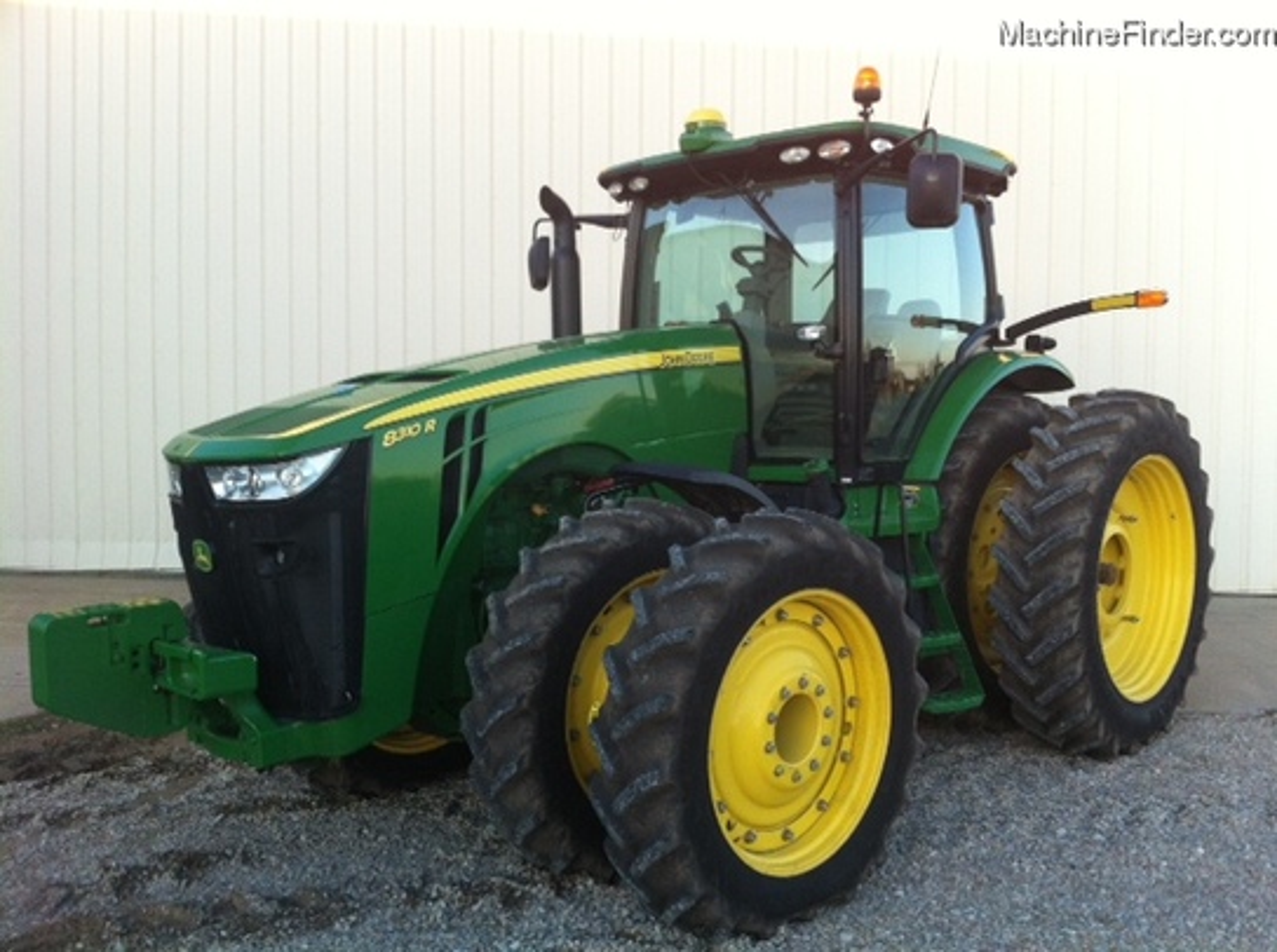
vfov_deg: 40.6
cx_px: 638
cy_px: 476
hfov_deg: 52.7
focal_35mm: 35
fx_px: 1289
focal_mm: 3.85
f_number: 2.8
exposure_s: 1/100
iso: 100
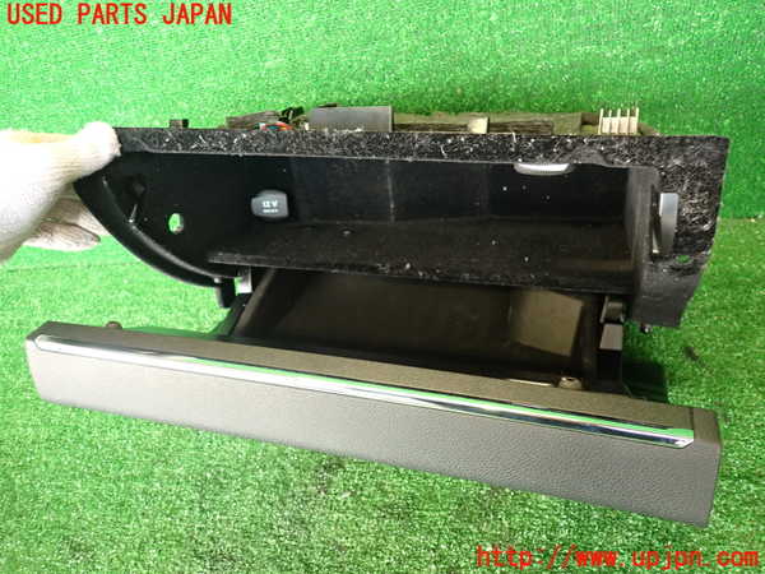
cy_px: 287
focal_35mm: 25
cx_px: 382
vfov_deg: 54.9
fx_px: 552
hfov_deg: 69.4
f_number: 2
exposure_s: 1/30
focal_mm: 4.5
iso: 320
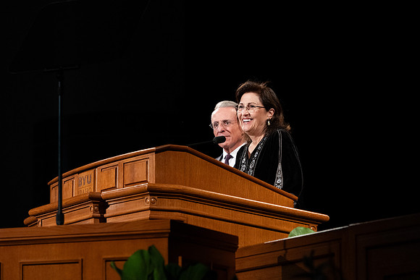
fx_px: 1834
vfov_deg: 8.7
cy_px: 126
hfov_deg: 13.1
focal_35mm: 157
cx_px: 265
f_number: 4
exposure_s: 1/200
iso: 2000
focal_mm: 122
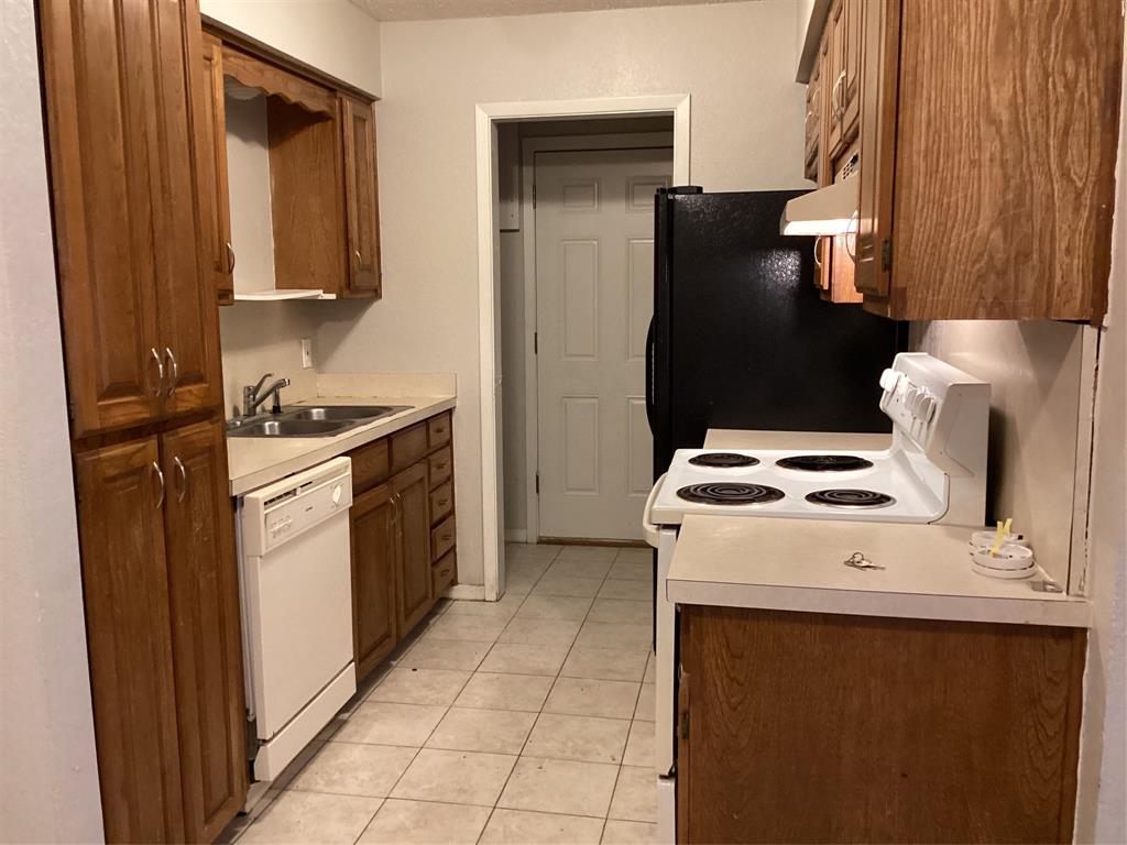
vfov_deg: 45.4
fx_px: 1009
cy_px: 422
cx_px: 564
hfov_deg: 58.4
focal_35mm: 31
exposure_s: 1/33
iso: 400
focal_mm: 3.3
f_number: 2.4
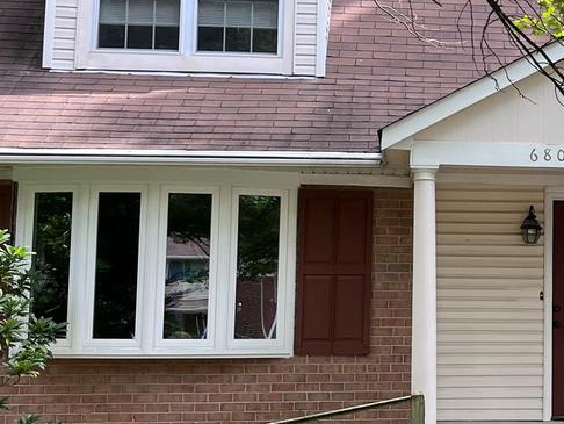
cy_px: 185
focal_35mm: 77
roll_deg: +0.2
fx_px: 1255
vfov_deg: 19.1
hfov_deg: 24.0
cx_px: 585
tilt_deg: +6.9
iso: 50
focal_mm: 5.1
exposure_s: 1/316
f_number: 1.6
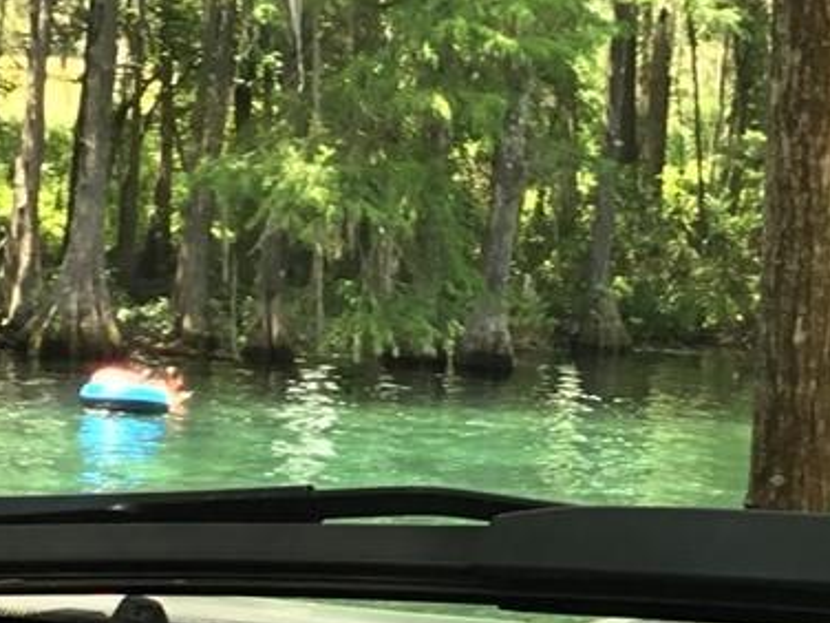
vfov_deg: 11.2
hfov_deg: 14.9
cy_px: 437
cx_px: 660
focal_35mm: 132
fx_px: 3165
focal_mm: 3.3
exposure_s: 1/60
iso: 25
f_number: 2.4
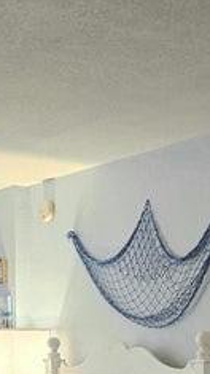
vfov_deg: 22.1
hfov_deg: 13.3
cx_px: 125
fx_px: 902
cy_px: 419
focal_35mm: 91
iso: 800
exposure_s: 1/120
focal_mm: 6.3
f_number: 1.7
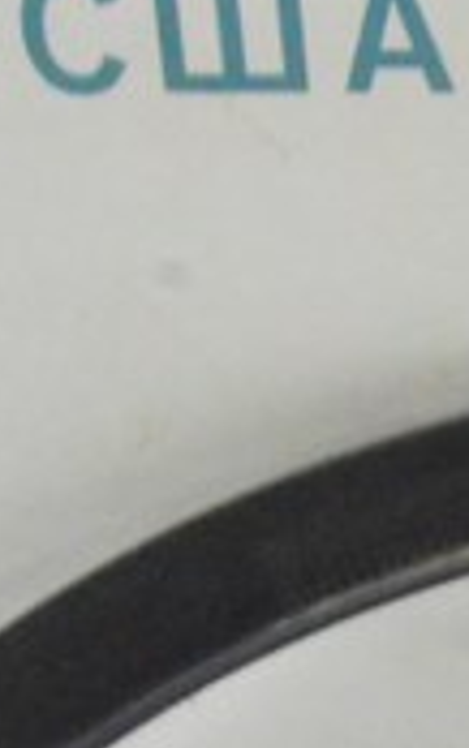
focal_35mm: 198
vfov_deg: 10.5
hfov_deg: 6.3
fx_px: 4043
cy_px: 806
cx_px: 1170
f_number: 20
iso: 6400
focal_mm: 22
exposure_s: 1/15
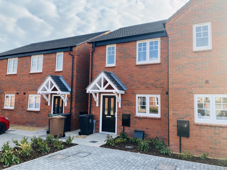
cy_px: 85
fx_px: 170
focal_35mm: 26
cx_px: 114
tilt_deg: +3.2
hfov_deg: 67.3
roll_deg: -0.8
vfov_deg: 53.1
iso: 32
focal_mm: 4.25
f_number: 1.8
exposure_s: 1/973
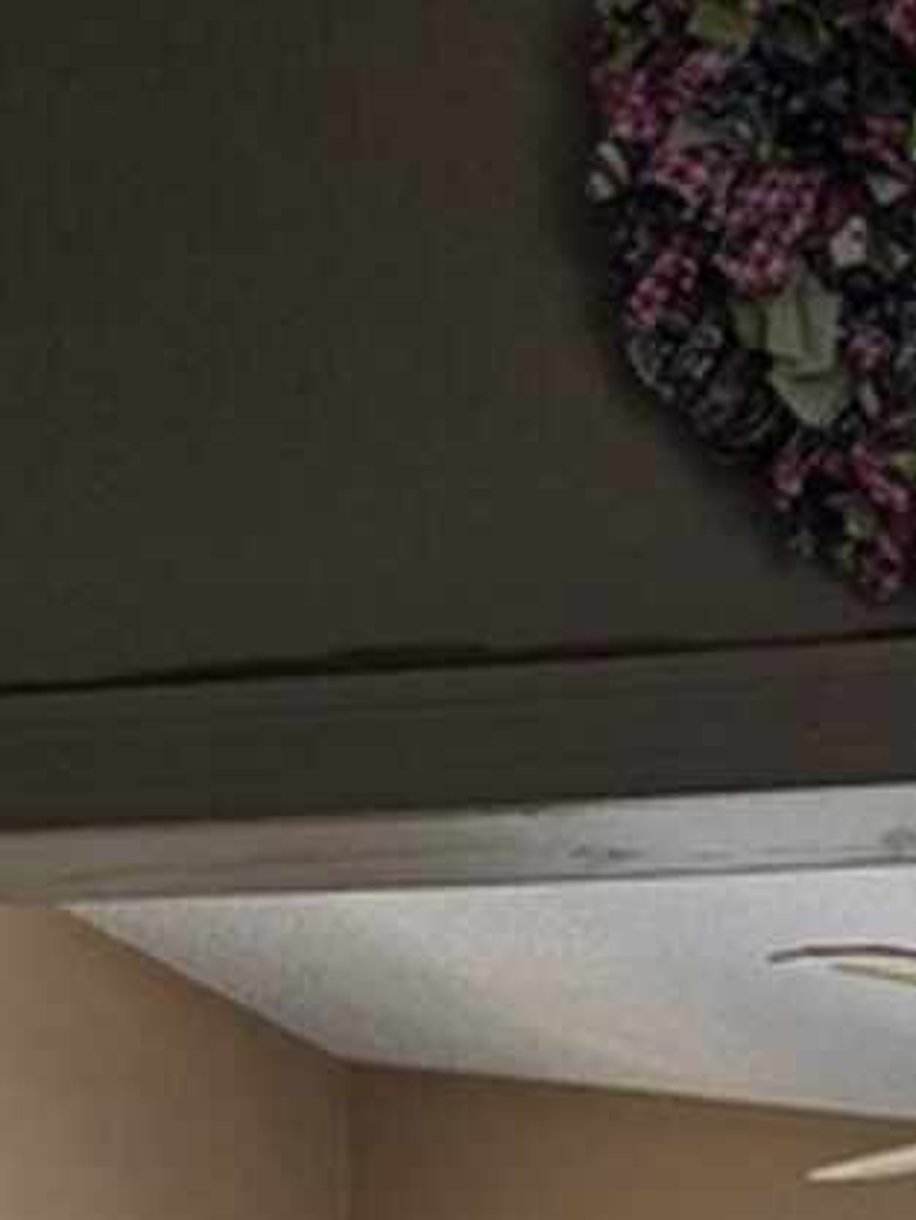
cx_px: 1217
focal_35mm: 94
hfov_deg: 15.0
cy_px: 2235
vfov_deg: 17.0
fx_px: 3315
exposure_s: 1/207
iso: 80
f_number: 1.7
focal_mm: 6.3
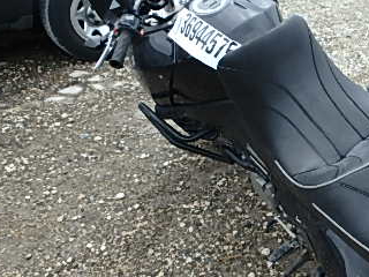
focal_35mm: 42
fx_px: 448
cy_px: 148
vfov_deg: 34.3
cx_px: 336
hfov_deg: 41.1
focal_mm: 3.7
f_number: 3.5
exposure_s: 1/320
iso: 125
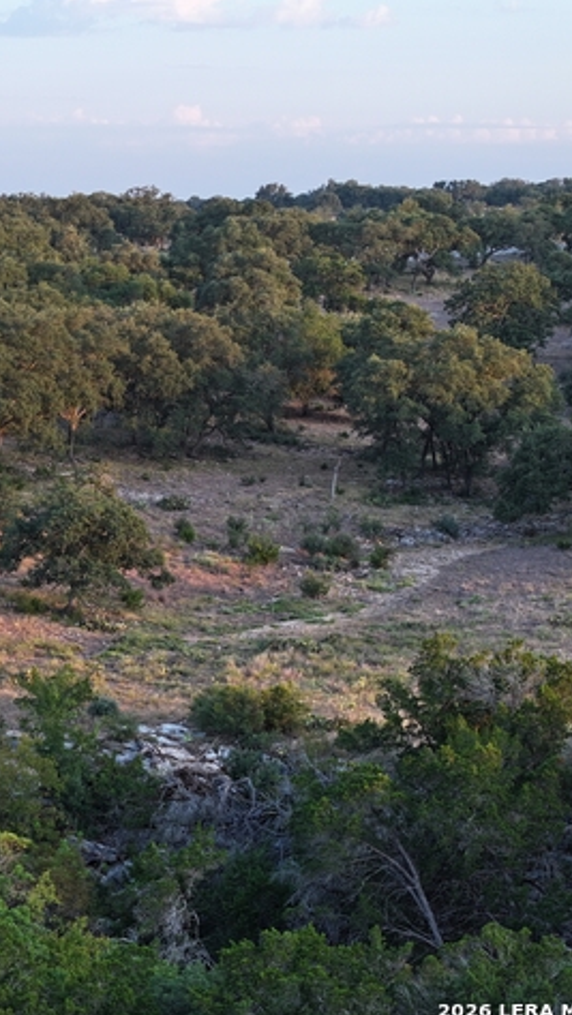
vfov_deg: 20.7
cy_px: 510
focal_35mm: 103
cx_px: -77
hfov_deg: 11.6
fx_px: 2774
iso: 250
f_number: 2.8
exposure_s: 1/200
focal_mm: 19.35
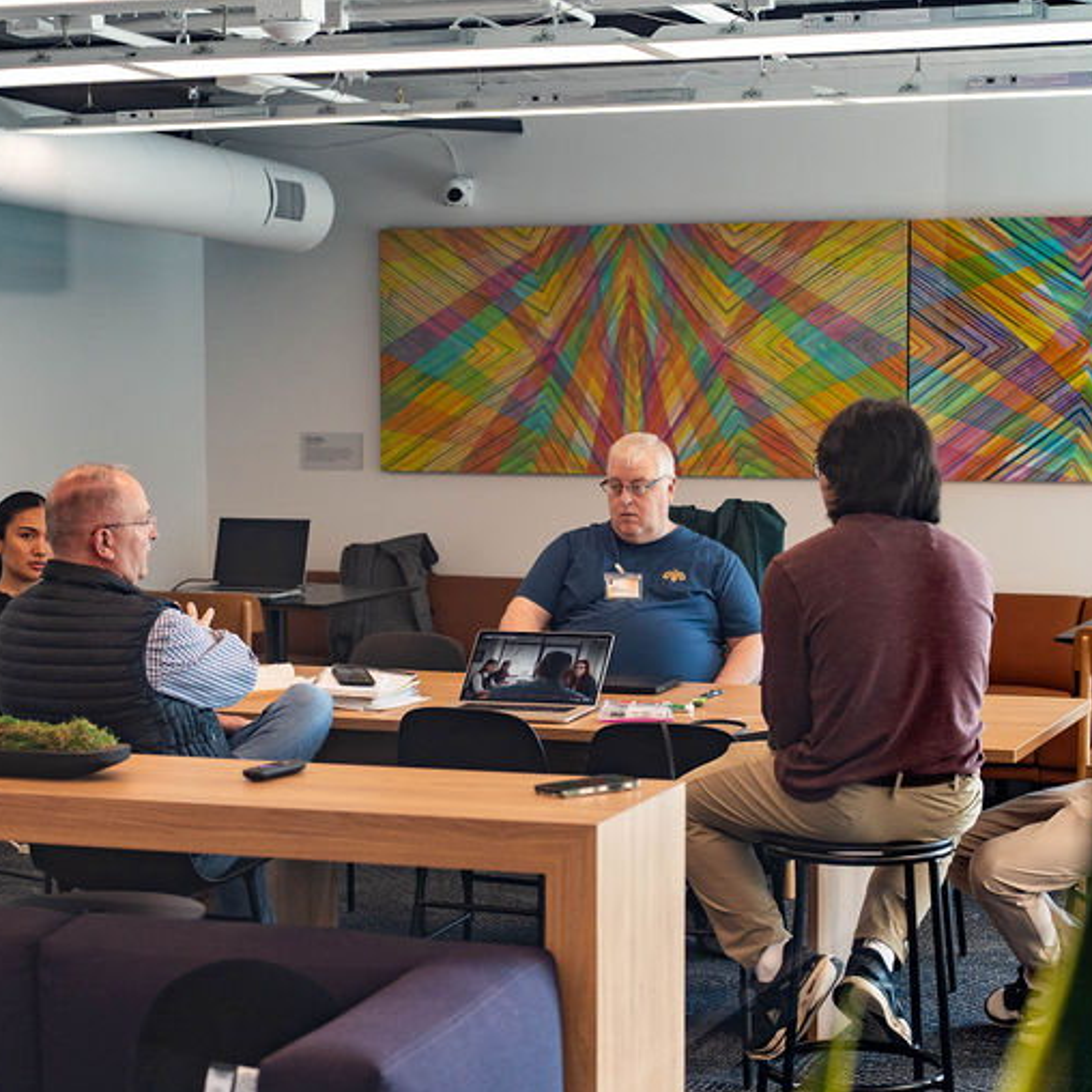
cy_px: 597
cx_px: 432
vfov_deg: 22.8
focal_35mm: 76
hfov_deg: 22.7
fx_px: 2712
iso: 640
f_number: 2.8
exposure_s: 1/160
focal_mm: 44
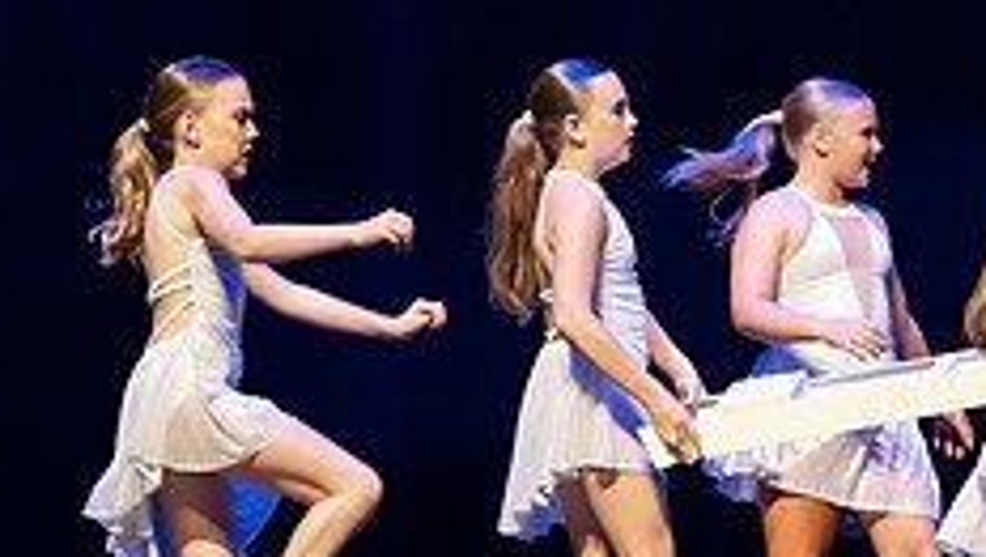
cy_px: 454
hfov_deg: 8.3
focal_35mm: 256
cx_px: 1137
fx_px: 6699
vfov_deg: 4.8
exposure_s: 1/640
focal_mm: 67
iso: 3200
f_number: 2.5
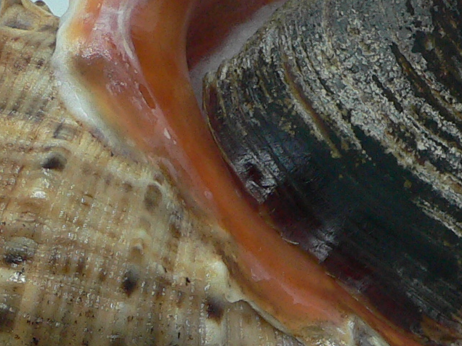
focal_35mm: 111
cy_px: 244
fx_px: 1481
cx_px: 299
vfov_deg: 13.3
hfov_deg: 17.7
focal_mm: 4.6
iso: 150
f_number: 2.8
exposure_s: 1/60
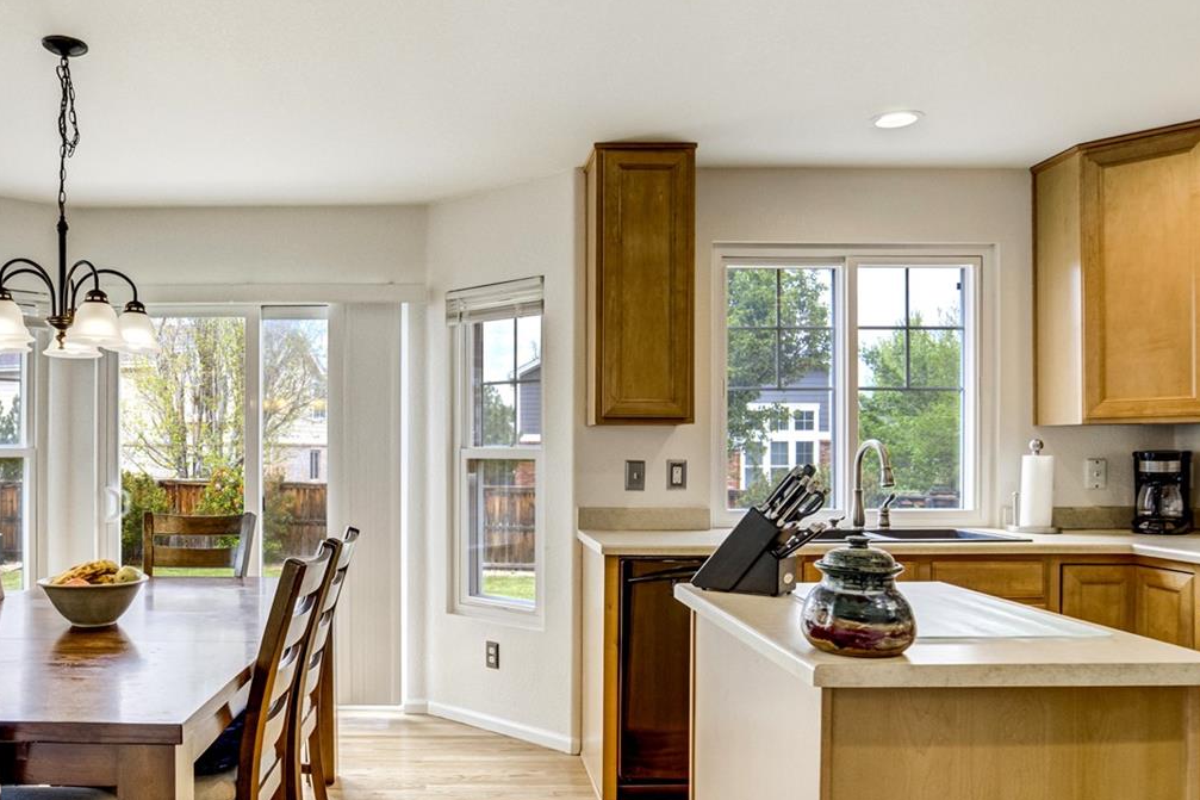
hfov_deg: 66.4
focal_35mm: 27
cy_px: 469
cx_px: 453
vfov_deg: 47.7
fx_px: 900
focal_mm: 17
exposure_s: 1/125
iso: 1250
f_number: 7.1
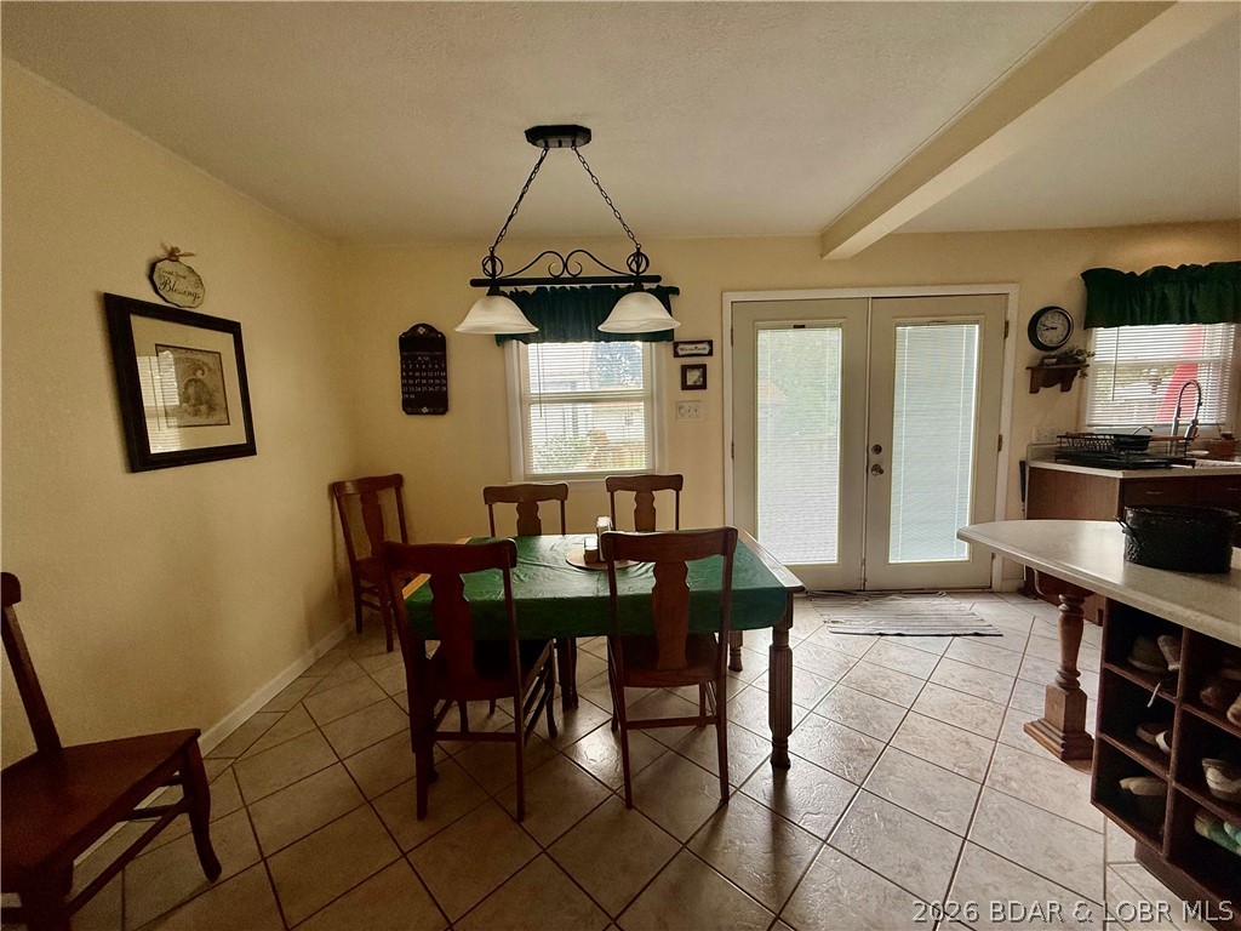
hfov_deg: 102.1
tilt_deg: -5.3
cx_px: 620
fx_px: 502
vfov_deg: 85.7
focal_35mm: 14
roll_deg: +1.8
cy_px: 466
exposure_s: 1/99
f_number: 2.2
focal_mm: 2.22
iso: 125
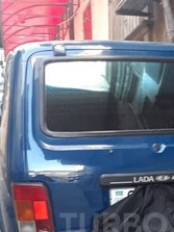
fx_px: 403
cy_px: 225
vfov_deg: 30.2
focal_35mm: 60
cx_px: 140
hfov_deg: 24.0
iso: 100
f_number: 1.9
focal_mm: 3.6
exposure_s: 1/33
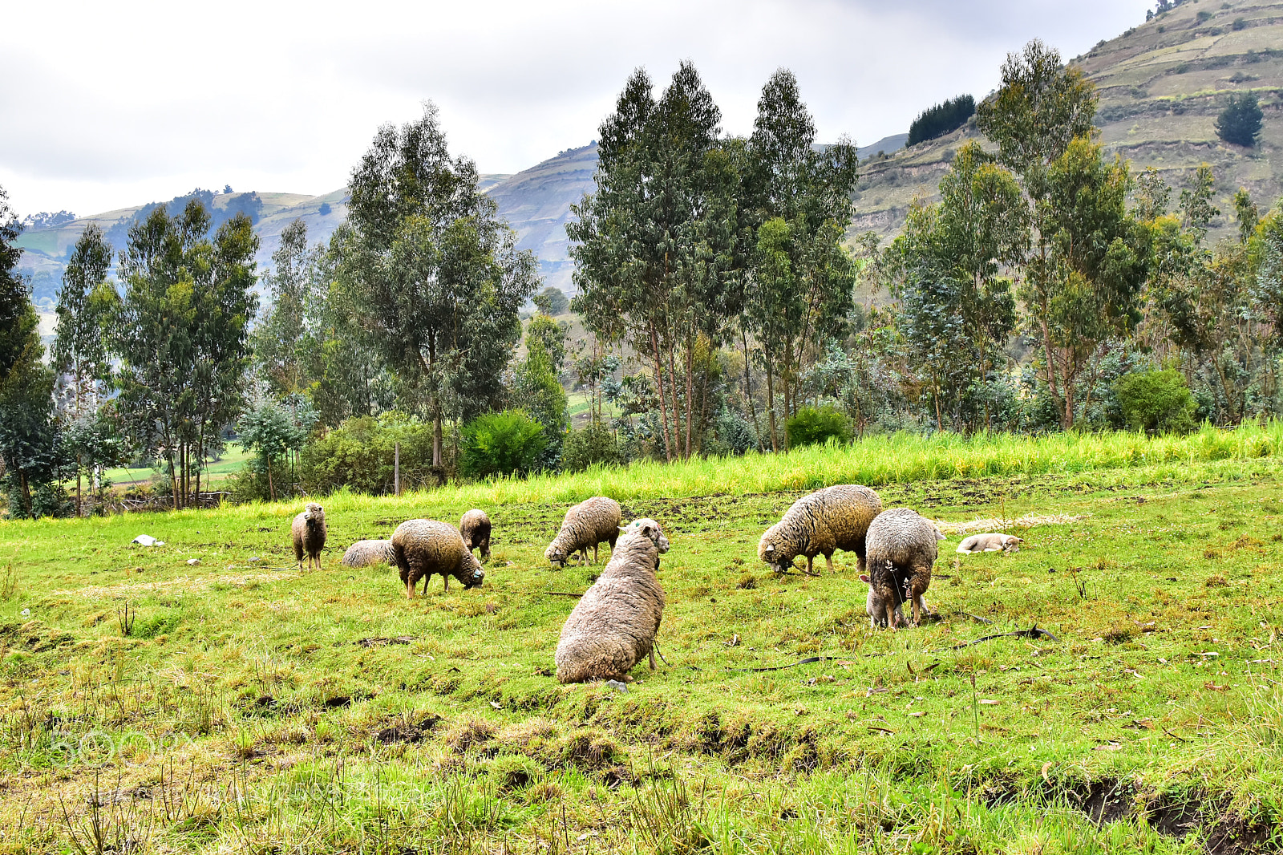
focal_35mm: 52
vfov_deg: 25.7
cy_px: 428
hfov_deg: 37.9
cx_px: 642
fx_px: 1871
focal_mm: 35
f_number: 10
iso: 400
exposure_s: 1/250
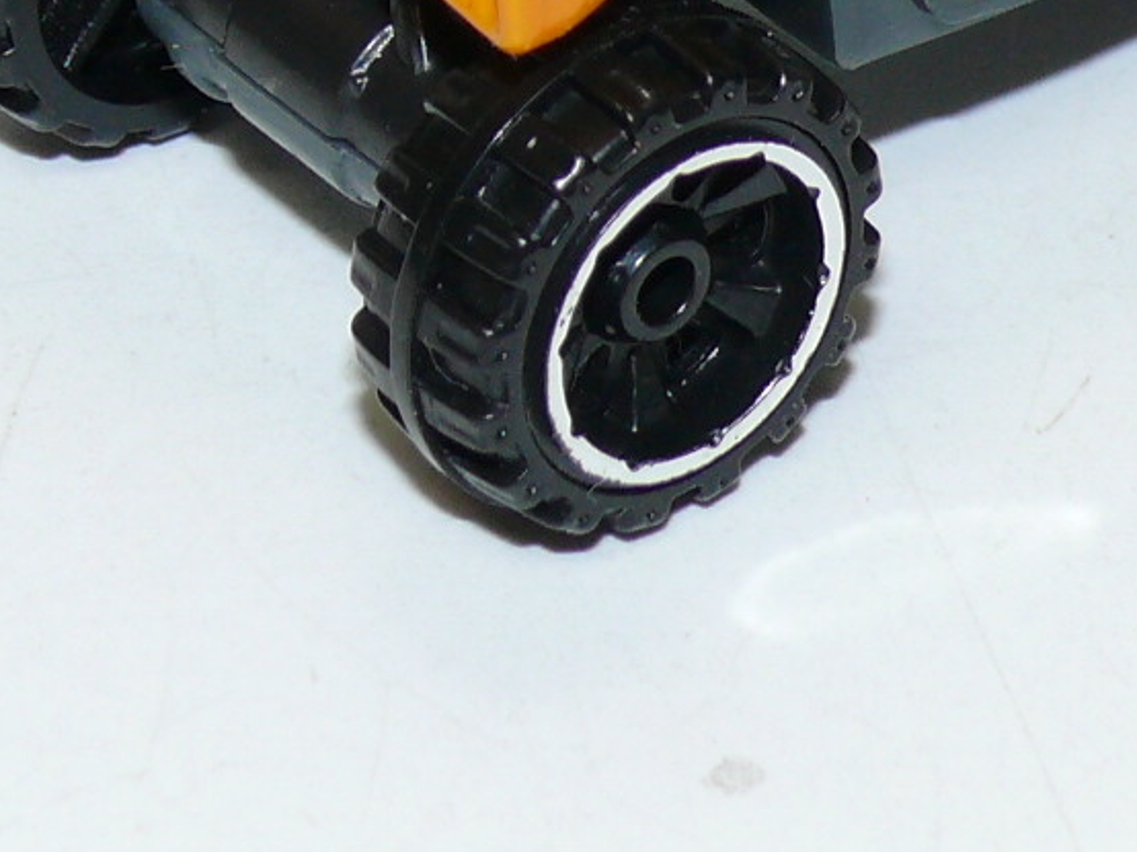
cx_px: 850
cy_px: -357
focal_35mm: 237
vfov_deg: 6.2
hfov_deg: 8.3
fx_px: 7781
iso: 100
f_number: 4
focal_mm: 12.1
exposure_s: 1/30
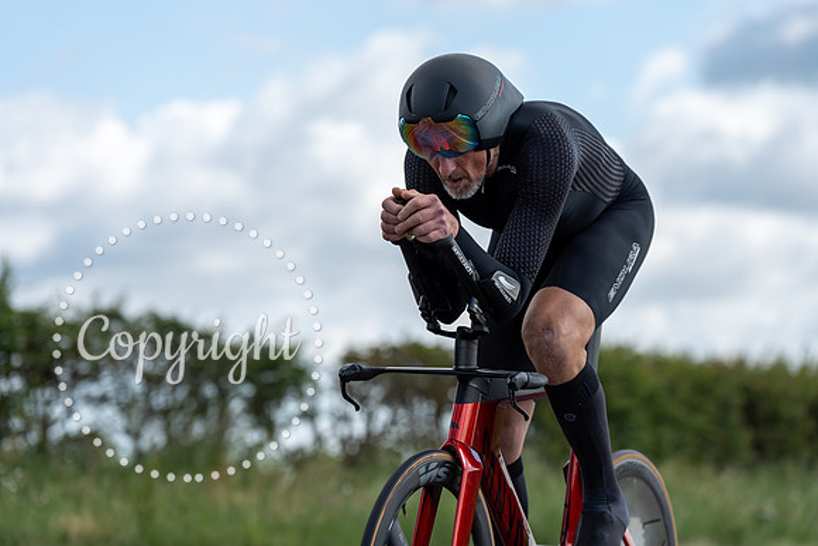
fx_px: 3114
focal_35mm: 137
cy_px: 273
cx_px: 409
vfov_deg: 10.0
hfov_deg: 15.0
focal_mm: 137
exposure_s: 1/1000
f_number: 3.5
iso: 100
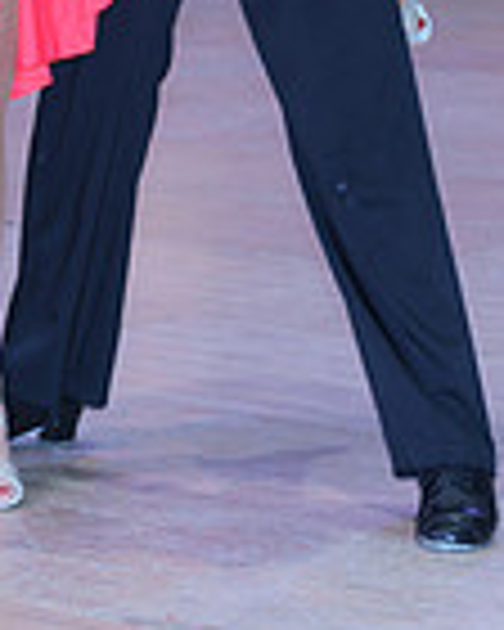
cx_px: 64
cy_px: -243
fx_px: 4139
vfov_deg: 8.5
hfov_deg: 7.0
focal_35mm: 222
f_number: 2.8
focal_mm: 49
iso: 400
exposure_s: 1/200
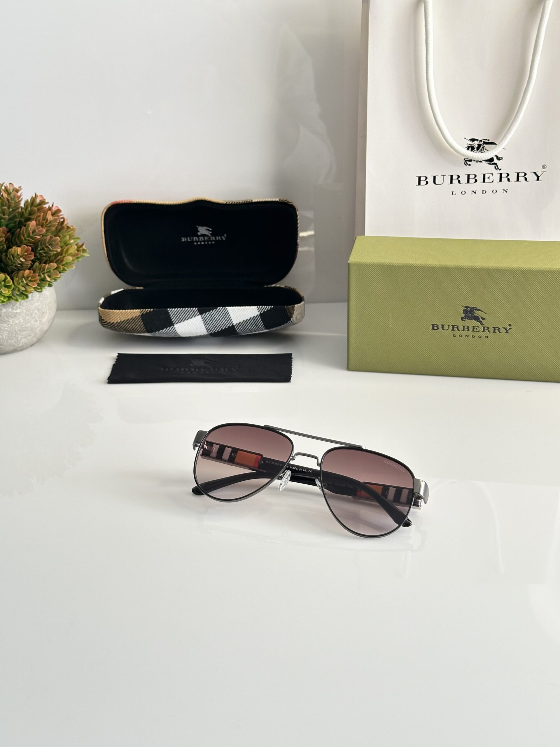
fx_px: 1035
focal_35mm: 48
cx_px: 280
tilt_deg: -24.3
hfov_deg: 30.3
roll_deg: +1.0
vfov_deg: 39.7
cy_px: 374
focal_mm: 6.86
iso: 100
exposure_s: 1/60
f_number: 1.78
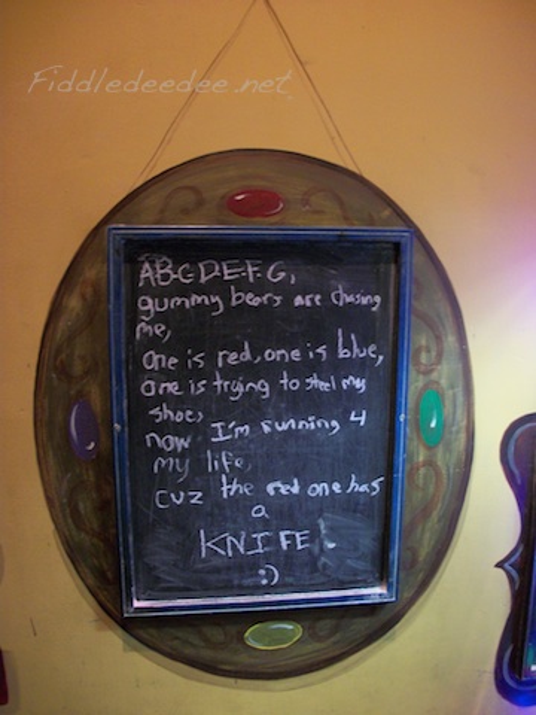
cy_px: 358
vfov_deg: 52.6
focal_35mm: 35
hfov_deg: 40.7
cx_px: 268
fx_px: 723
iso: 250
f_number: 3.1
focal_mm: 6.3
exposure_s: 1/8
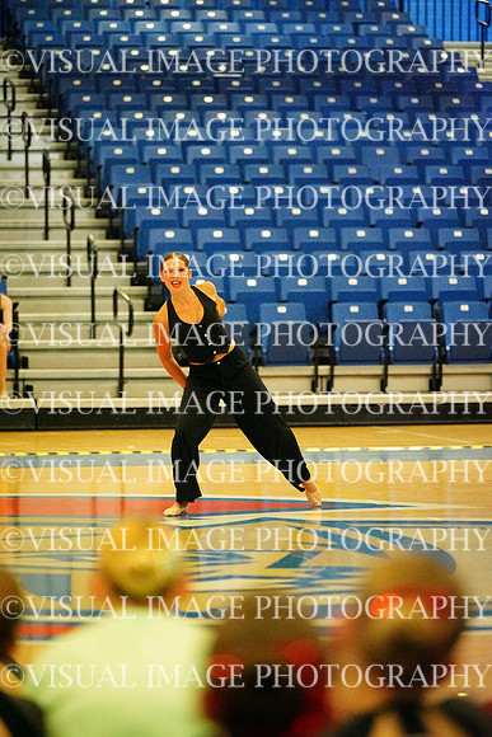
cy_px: 368
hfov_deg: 9.2
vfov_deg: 13.7
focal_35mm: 150
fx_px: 3073
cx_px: 246
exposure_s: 1/1600
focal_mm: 150
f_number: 2.8
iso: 25600
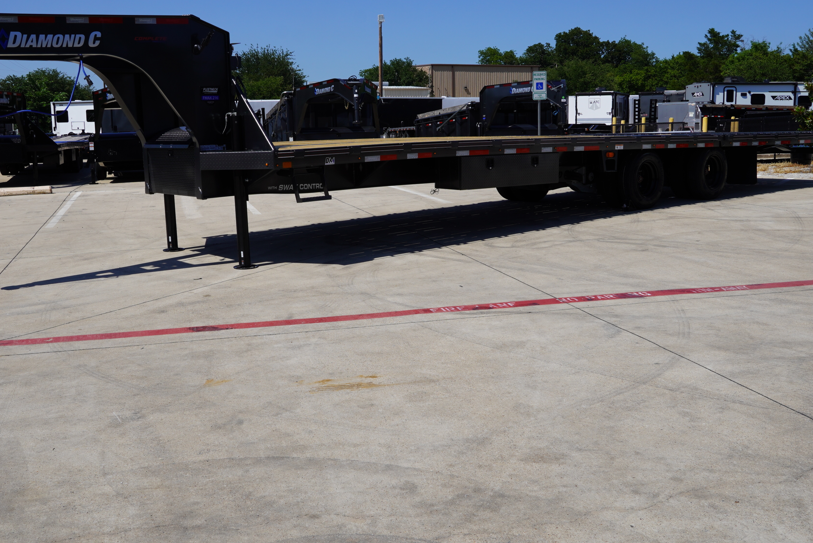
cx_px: 368
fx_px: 859
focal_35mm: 38
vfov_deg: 35.1
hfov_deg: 50.6
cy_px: 255
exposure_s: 1/320
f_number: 10
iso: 100
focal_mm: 20
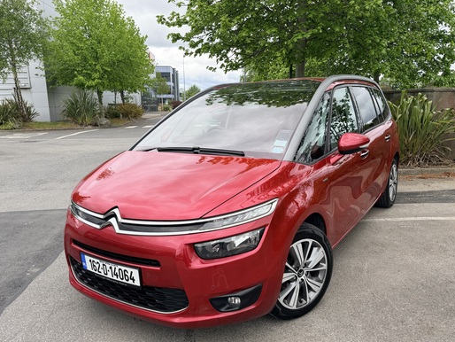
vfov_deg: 49.7
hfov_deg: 63.4
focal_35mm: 28
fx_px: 368
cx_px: 230
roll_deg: +0.2
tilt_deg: -13.2
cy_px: 187
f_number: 1.78
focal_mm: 6.76
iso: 100
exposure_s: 1/1211
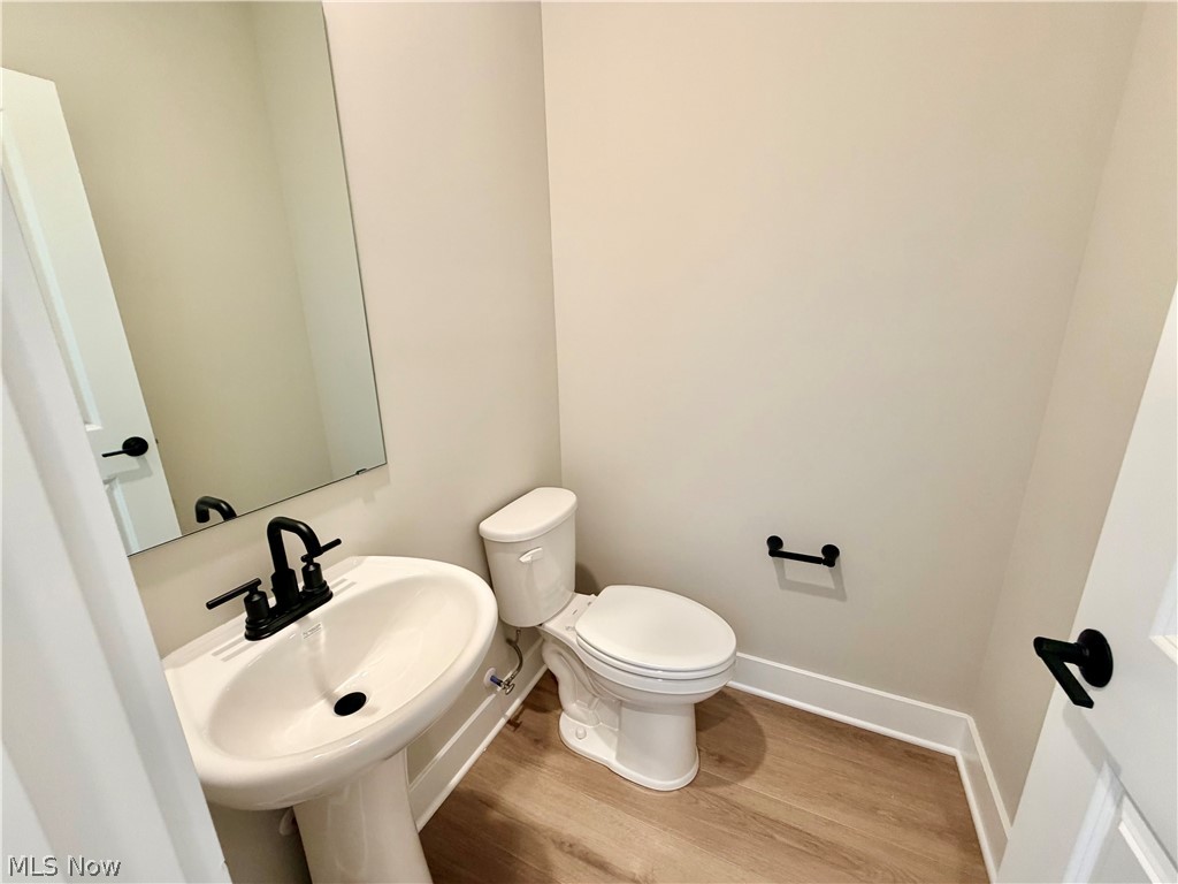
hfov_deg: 102.1
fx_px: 476
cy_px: 442
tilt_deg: -16.0
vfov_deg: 85.7
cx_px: 589
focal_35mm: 14
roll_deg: +1.9
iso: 250
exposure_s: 1/60
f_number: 2.2
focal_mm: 2.22
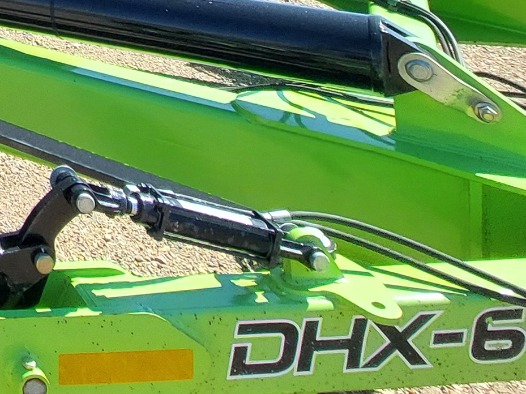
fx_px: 851
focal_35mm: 56
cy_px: -350
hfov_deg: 24.6
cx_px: -306
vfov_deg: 18.8
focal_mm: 1.74
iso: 50
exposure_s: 1/1020
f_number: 2.2
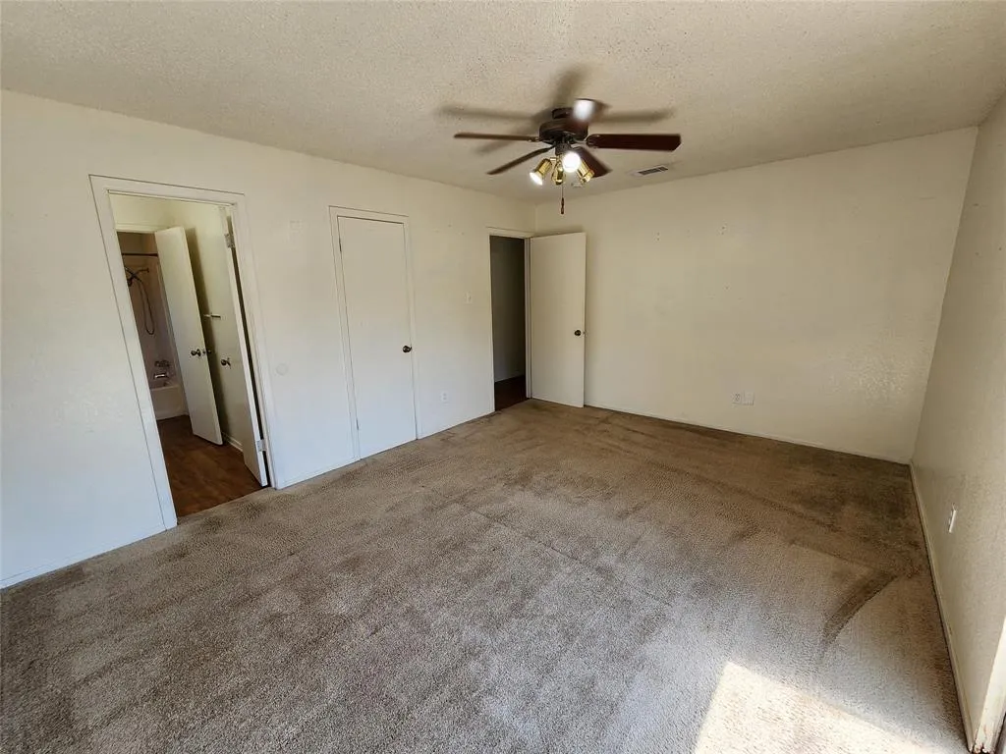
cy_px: 377
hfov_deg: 106.2
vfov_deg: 89.9
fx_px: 378
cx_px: 503
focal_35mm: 13
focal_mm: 2.2
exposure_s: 1/120
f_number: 2.2
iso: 50
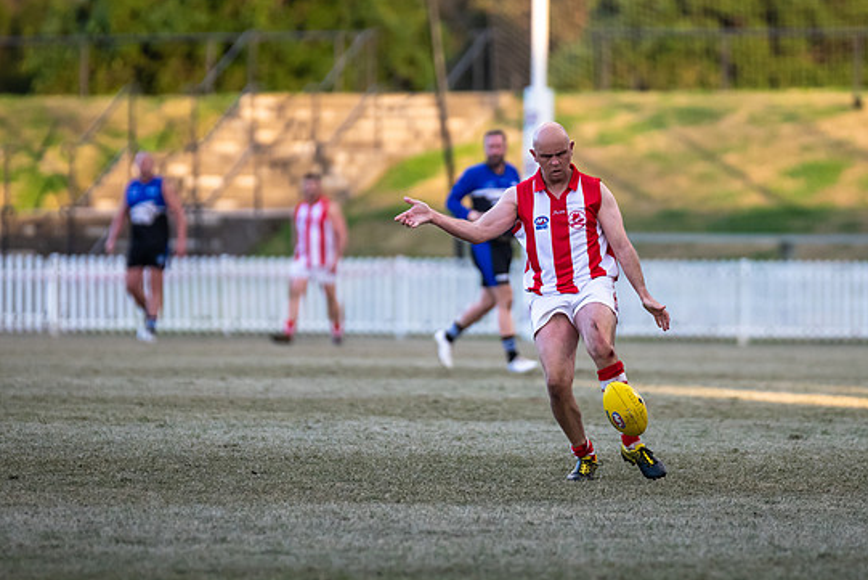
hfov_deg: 4.9
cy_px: 250
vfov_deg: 3.3
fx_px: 10153
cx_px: 524
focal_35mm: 421
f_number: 2.8
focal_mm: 250
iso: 1100
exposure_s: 1/1600
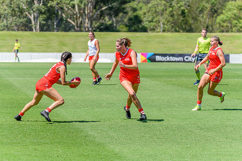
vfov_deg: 6.2
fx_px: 1479
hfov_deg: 9.4
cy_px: 80
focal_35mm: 220
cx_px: 121
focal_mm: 220
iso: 800
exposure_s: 1/2000
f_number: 8
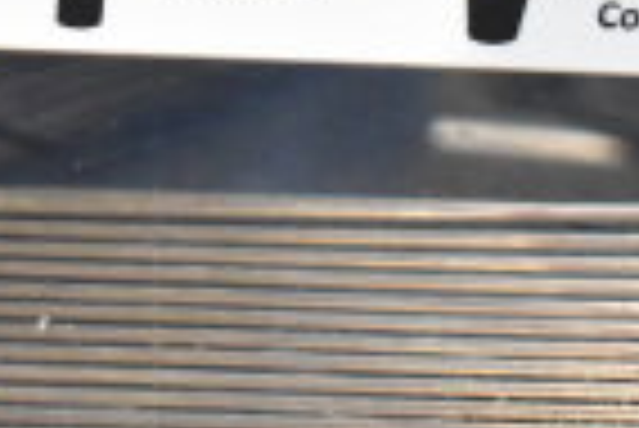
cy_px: -484
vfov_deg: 5.2
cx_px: -58
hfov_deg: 7.9
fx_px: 4584
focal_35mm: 258
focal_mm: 40
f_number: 6.3
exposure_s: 1/160
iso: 6400
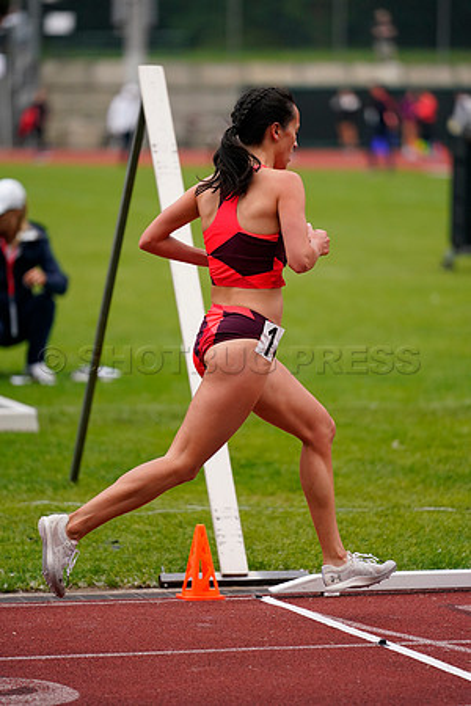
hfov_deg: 6.9
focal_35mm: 200
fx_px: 3925
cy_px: 353
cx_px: 236
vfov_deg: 10.3
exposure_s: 1/2000
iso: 2500
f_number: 2.8
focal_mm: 200
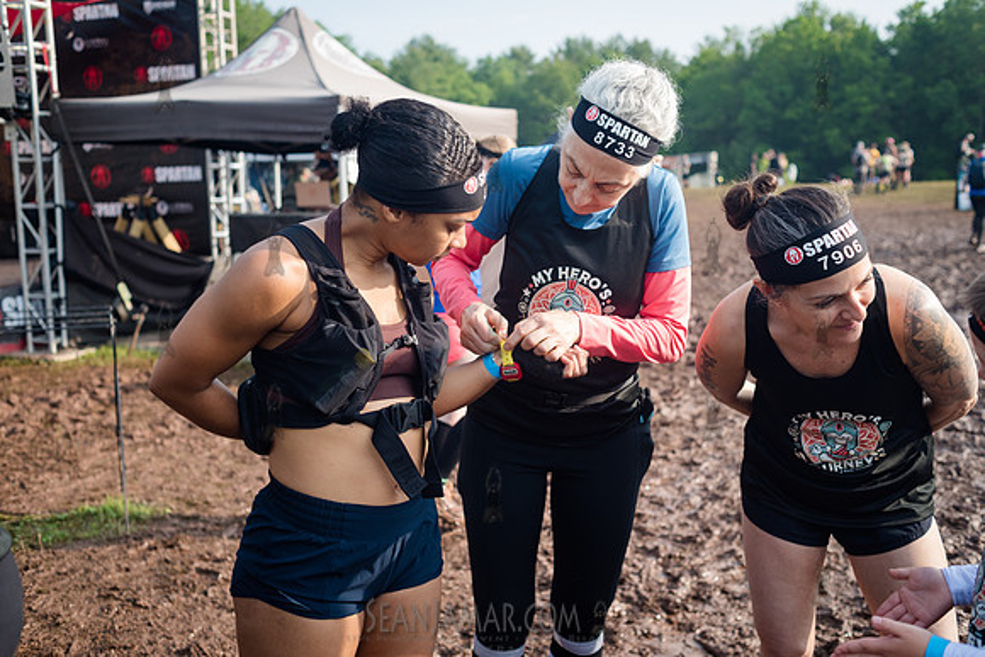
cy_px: 328
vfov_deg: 37.9
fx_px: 958
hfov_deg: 54.4
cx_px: 492
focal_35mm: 35
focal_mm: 35
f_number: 4
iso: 250
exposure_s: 1/800
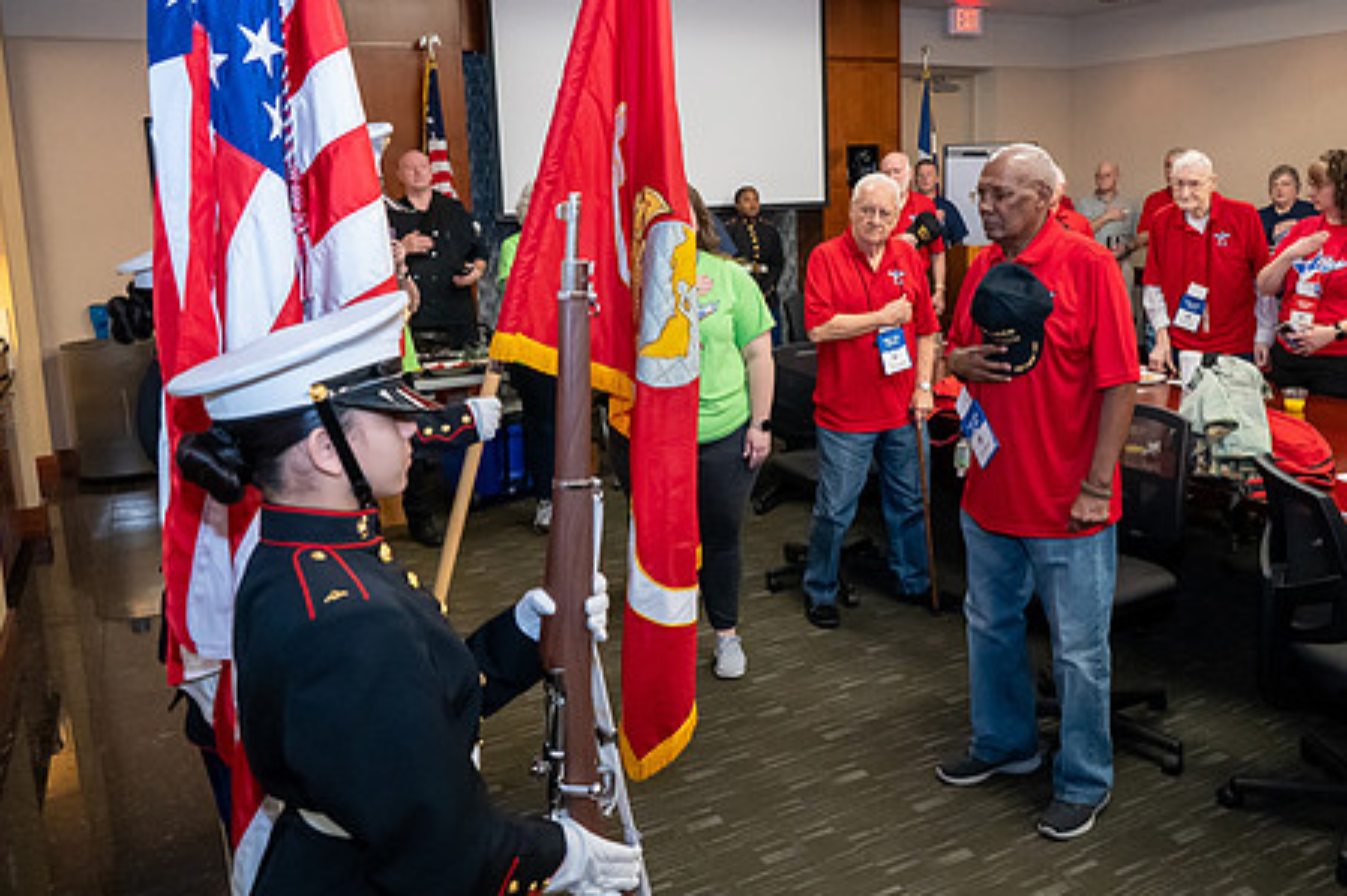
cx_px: 759
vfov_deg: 42.1
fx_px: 1159
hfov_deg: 60.1
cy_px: 366
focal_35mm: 31
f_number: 5
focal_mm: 24
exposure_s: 1/160
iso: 11400
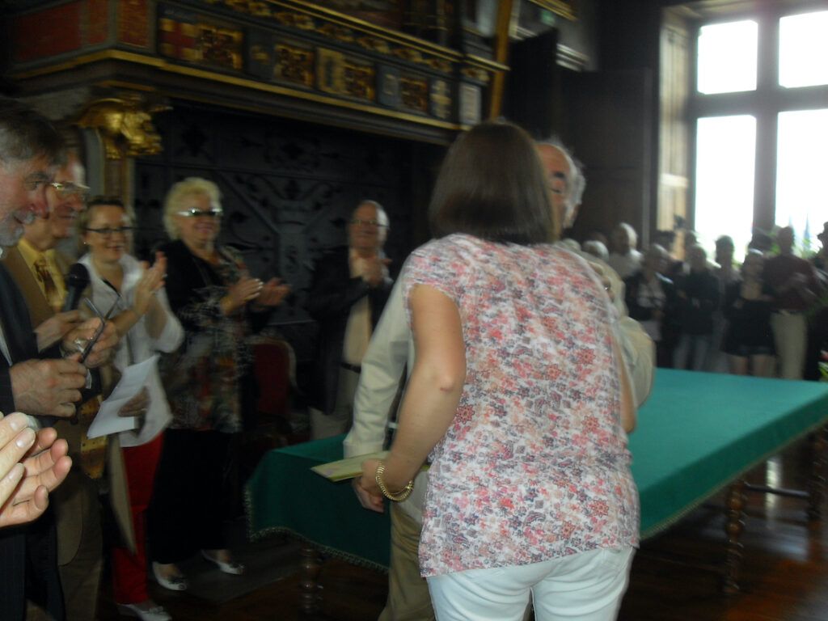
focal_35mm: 37
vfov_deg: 38.7
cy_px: 310
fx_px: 885
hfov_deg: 50.1
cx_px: 414
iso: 100
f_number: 2.8
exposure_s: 1/45
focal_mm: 6.3
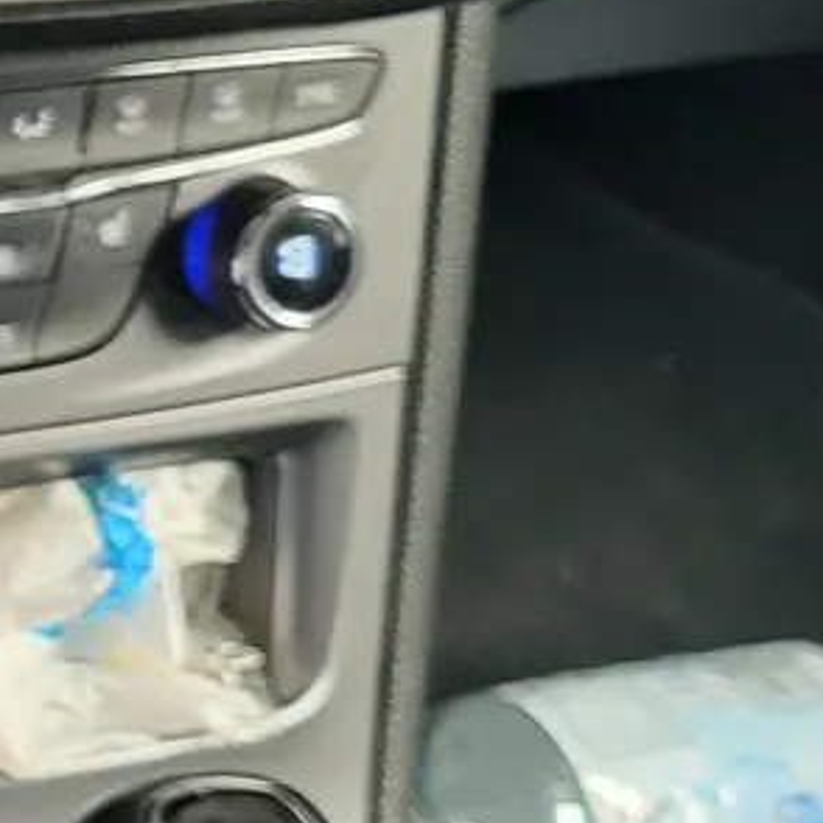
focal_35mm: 150
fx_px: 4035
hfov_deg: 9.8
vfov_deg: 11.6
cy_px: 185
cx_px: -1346
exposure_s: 1/50
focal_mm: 5.4
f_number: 1.8
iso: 640
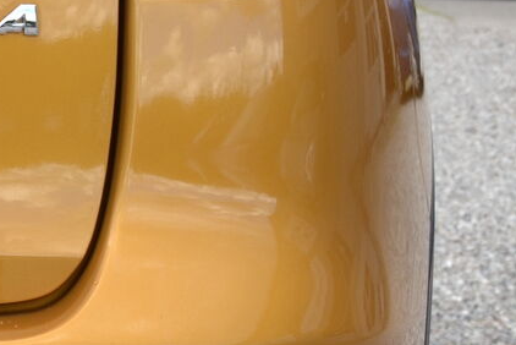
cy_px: 55
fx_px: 2151
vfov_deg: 9.1
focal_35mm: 150
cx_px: -467
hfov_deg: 12.3
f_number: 5.6
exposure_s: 1/125
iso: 100
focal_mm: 22
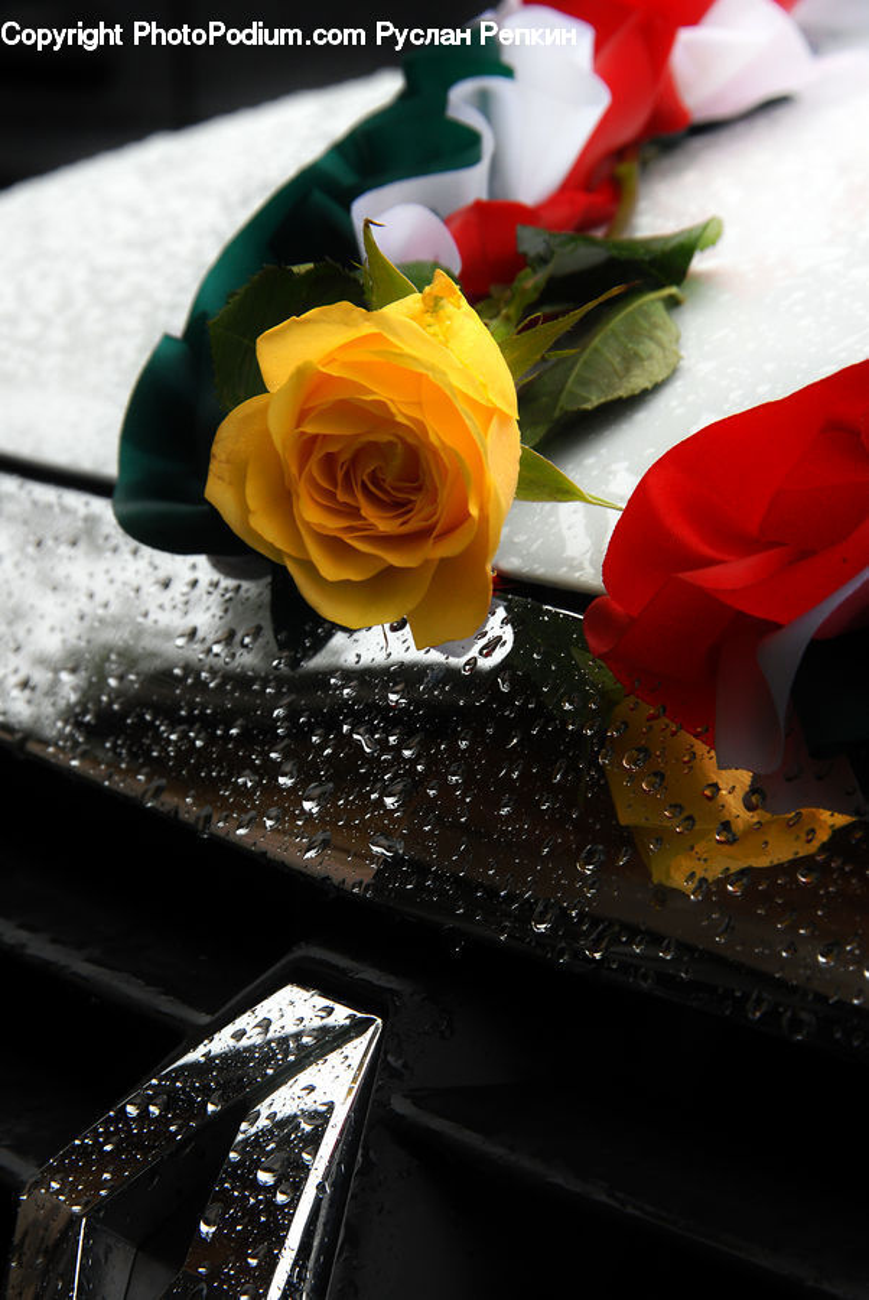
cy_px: 650
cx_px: 434
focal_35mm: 120
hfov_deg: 11.4
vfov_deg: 17.0
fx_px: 4335
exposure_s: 1/40
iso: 200
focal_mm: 80
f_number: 11
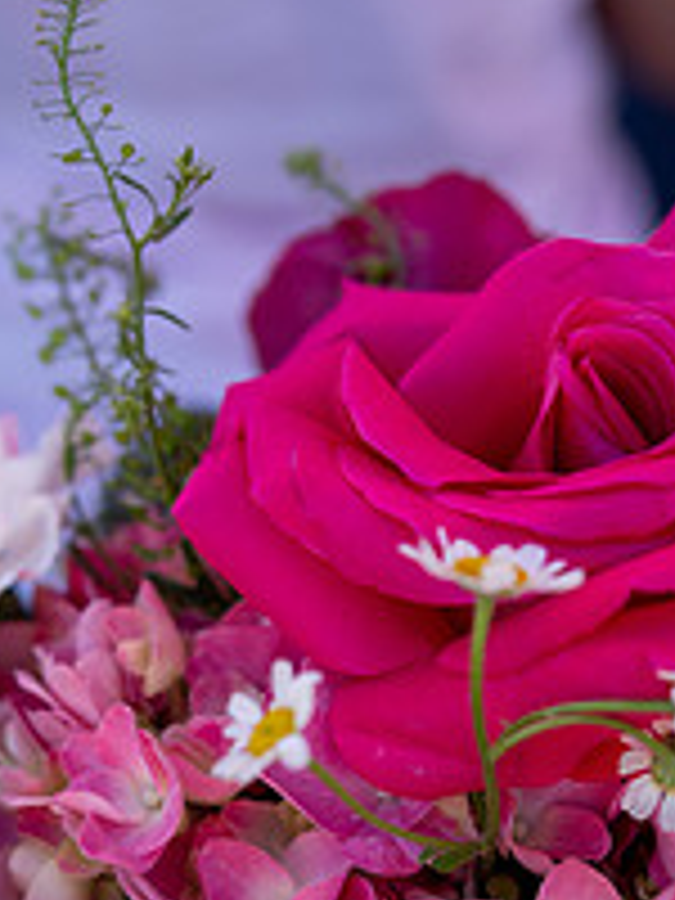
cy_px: 806
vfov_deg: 21.1
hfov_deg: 16.2
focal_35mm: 91
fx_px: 2366
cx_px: 369
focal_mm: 35
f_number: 3.5
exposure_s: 1/400
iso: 200
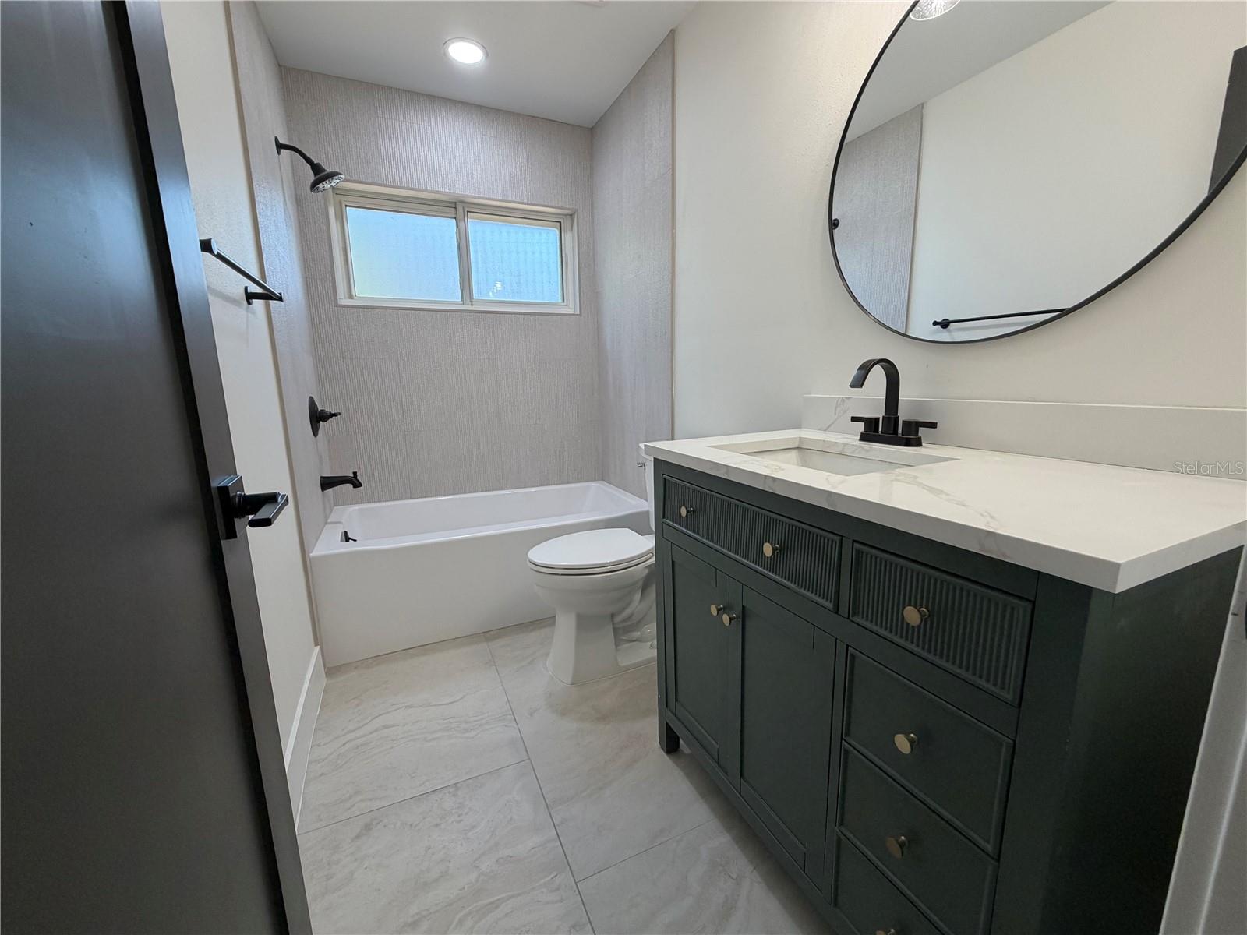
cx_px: 624
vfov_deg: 85.7
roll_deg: +0.9
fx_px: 504
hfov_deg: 102.1
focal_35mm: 14
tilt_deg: -11.1
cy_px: 468
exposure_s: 1/120
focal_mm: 2.22
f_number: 2.2
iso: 160
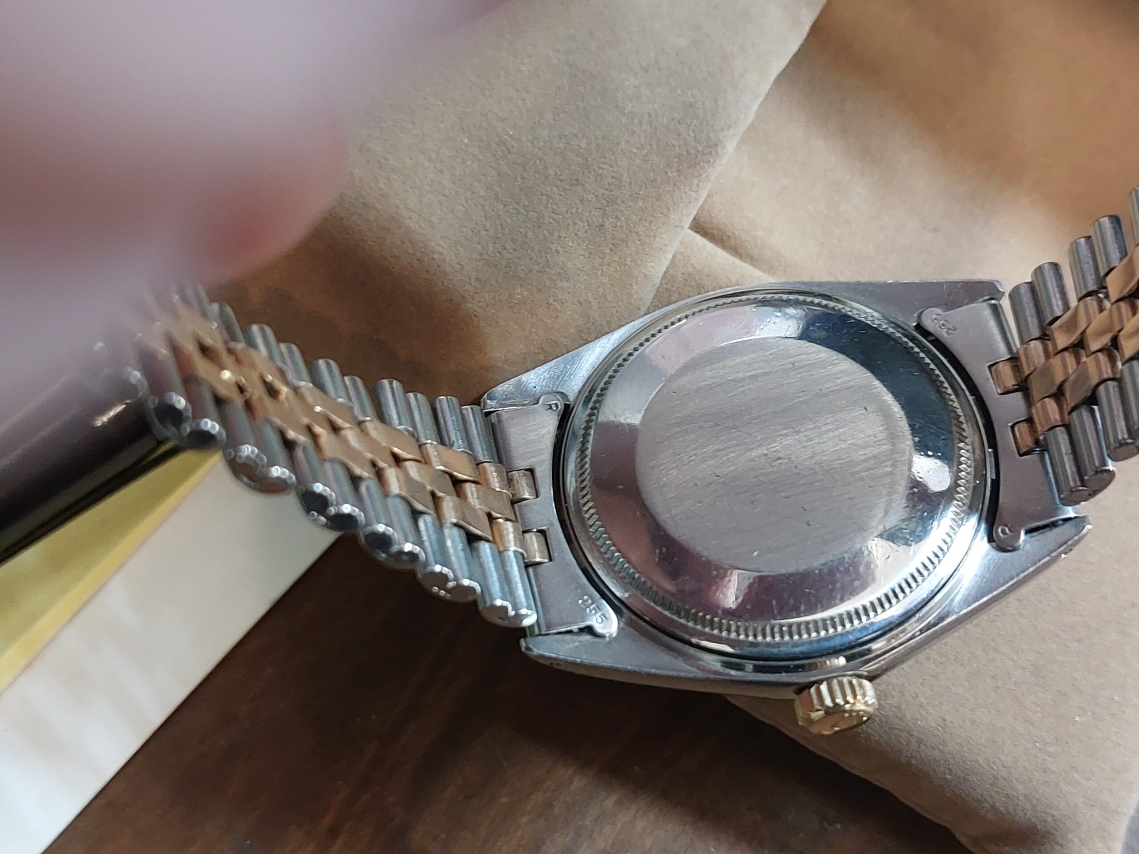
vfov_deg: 54.9
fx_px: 823
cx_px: 570
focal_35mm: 25
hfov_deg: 69.4
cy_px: 427
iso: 400
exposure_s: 1/50
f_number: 1.8
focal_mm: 5.23
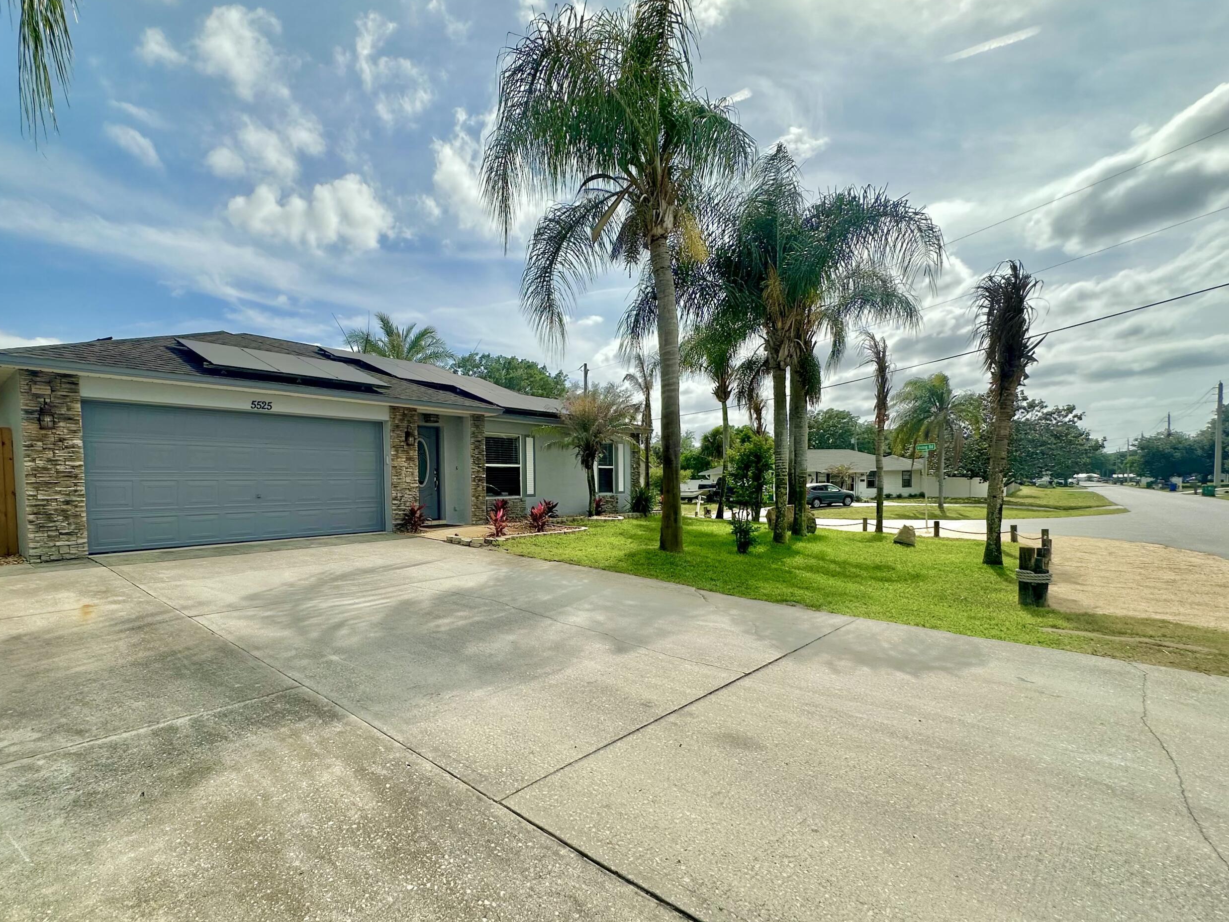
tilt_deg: -4.0
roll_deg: +0.0
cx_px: 511
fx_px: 604
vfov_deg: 74.5
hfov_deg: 90.2
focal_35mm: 17
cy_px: 514
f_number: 2.2
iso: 50
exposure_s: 1/3731
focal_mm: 2.22
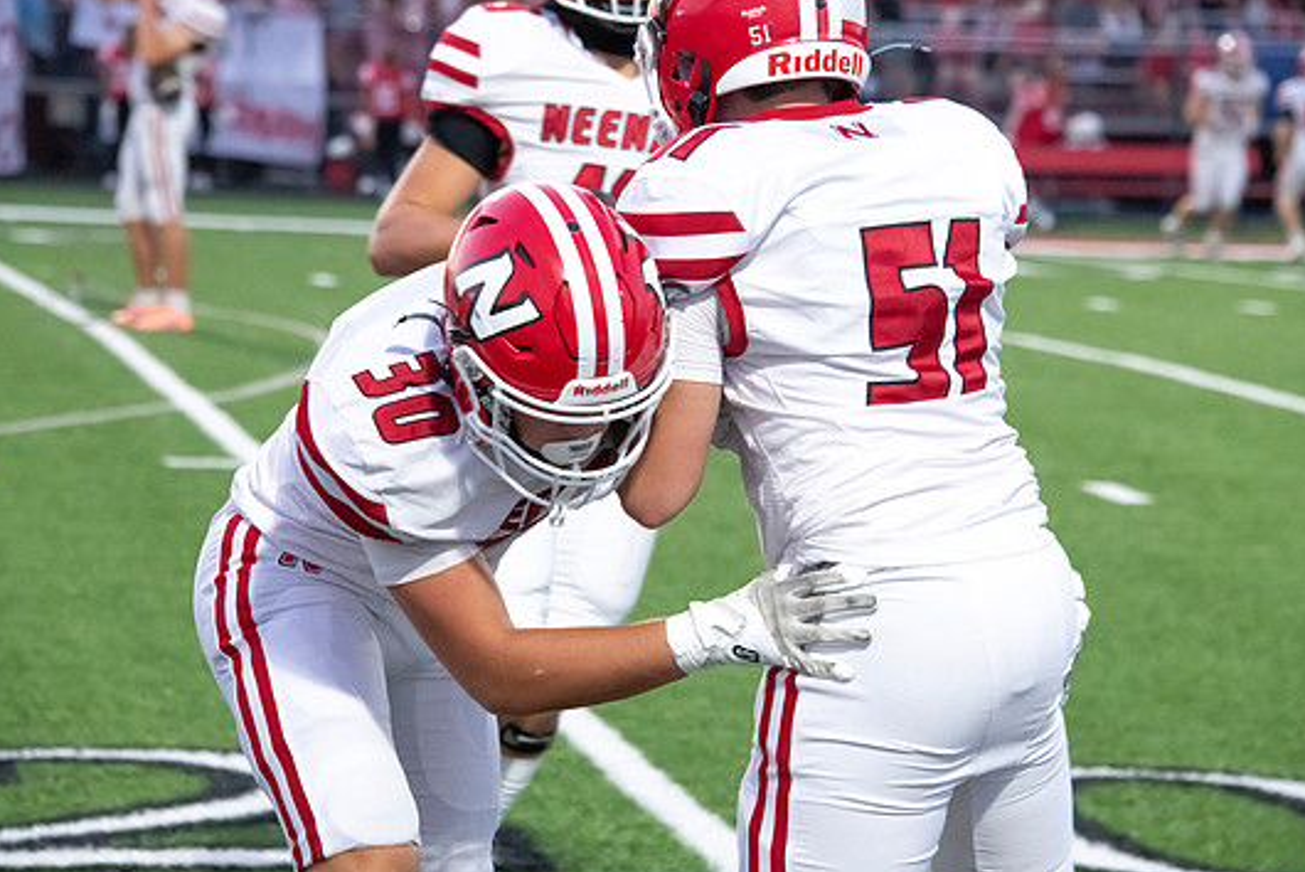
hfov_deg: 10.4
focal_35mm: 197
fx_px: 7145
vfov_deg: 7.0
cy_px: 430
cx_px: 652
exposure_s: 1/400
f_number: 7.1
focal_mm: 180
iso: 10000
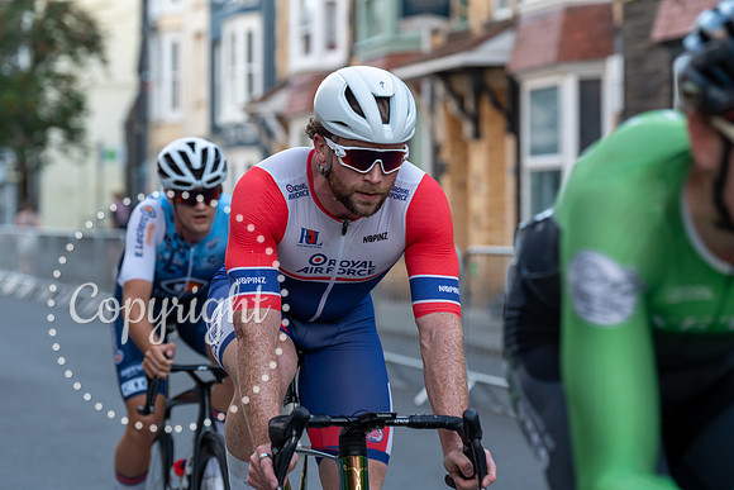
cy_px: 245
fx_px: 2121
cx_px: 367
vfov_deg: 13.2
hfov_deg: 19.6
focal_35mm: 104
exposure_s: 1/640
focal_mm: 104
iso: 1000
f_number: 4
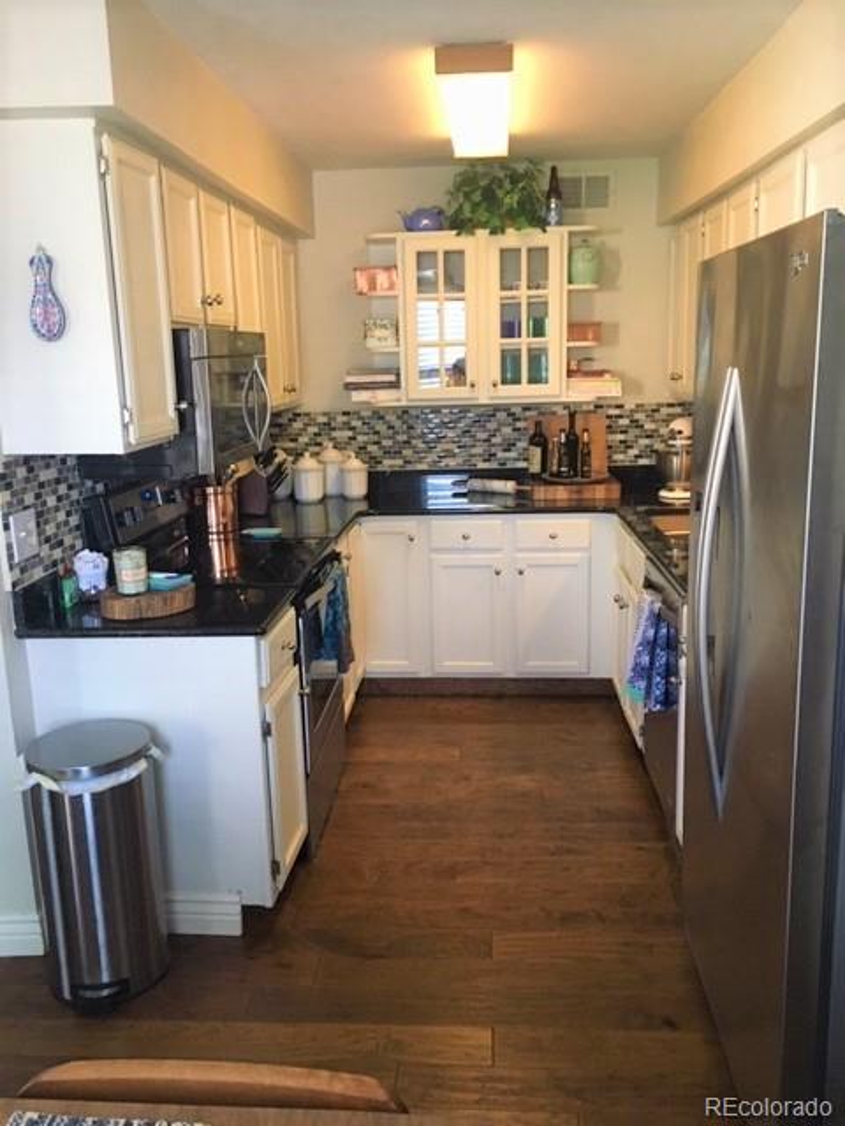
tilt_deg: -13.2
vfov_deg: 61.7
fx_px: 944
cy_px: 563
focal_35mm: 29
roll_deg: +2.6
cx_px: 422
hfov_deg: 48.2
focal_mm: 4.15
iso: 200
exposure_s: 1/30
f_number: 2.2
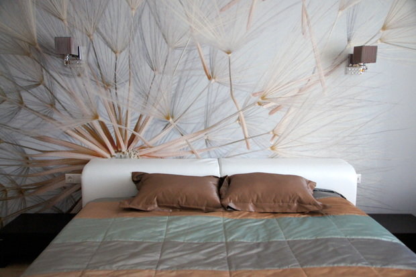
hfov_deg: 61.9
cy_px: 138
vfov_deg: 43.6
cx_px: 208
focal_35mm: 30
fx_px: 347
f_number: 3.5
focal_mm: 20
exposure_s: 1/40
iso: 1000
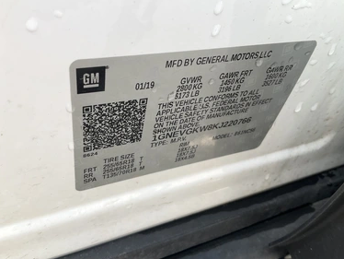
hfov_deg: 58.3
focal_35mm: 31
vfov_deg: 45.5
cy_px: 122
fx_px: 308
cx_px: 161
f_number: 1.8
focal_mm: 3
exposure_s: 1/211
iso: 20
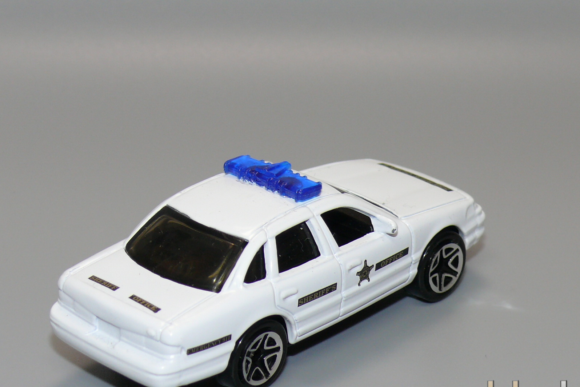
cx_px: 290
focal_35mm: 121
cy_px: 218
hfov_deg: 16.9
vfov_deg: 11.3
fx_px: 1950
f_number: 4
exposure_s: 1/30
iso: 100
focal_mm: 14.3
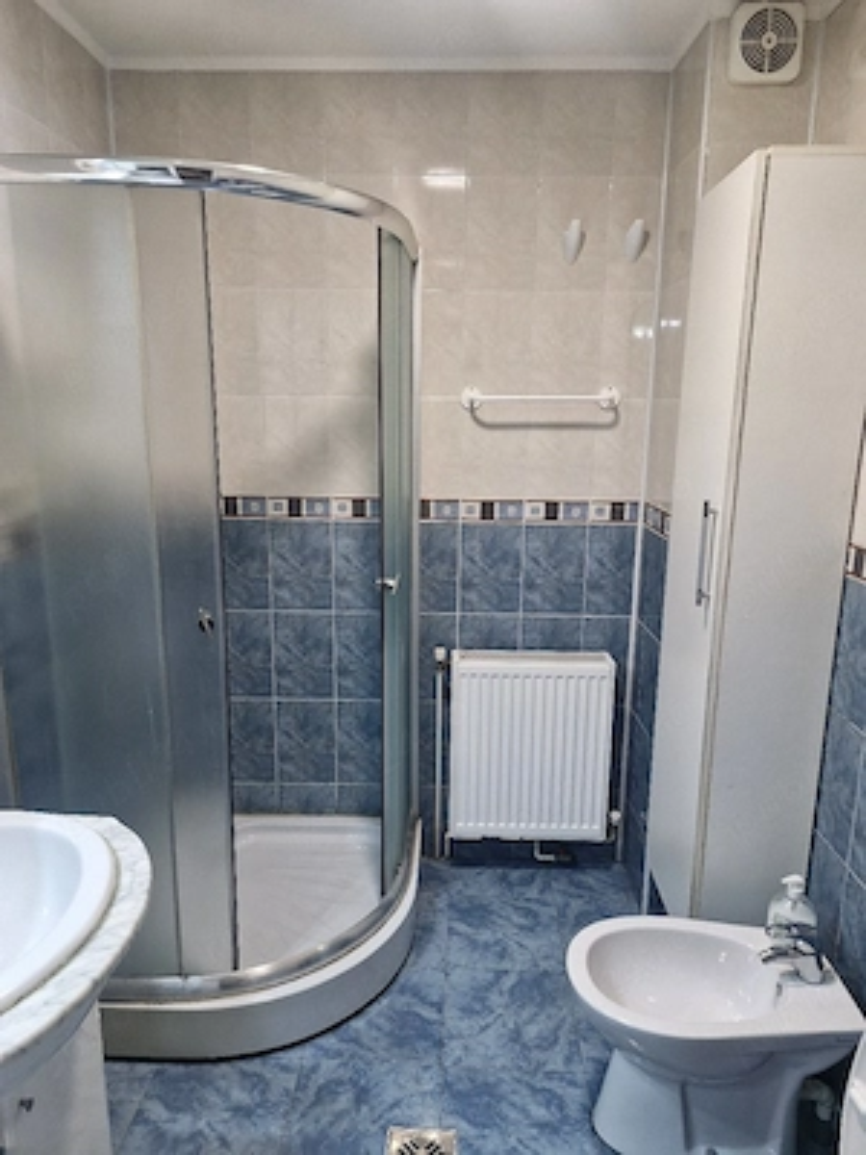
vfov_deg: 73.9
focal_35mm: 23
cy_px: 578
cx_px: 433
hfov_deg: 58.9
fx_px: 767
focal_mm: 5.54
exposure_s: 1/100
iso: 200
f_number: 1.8
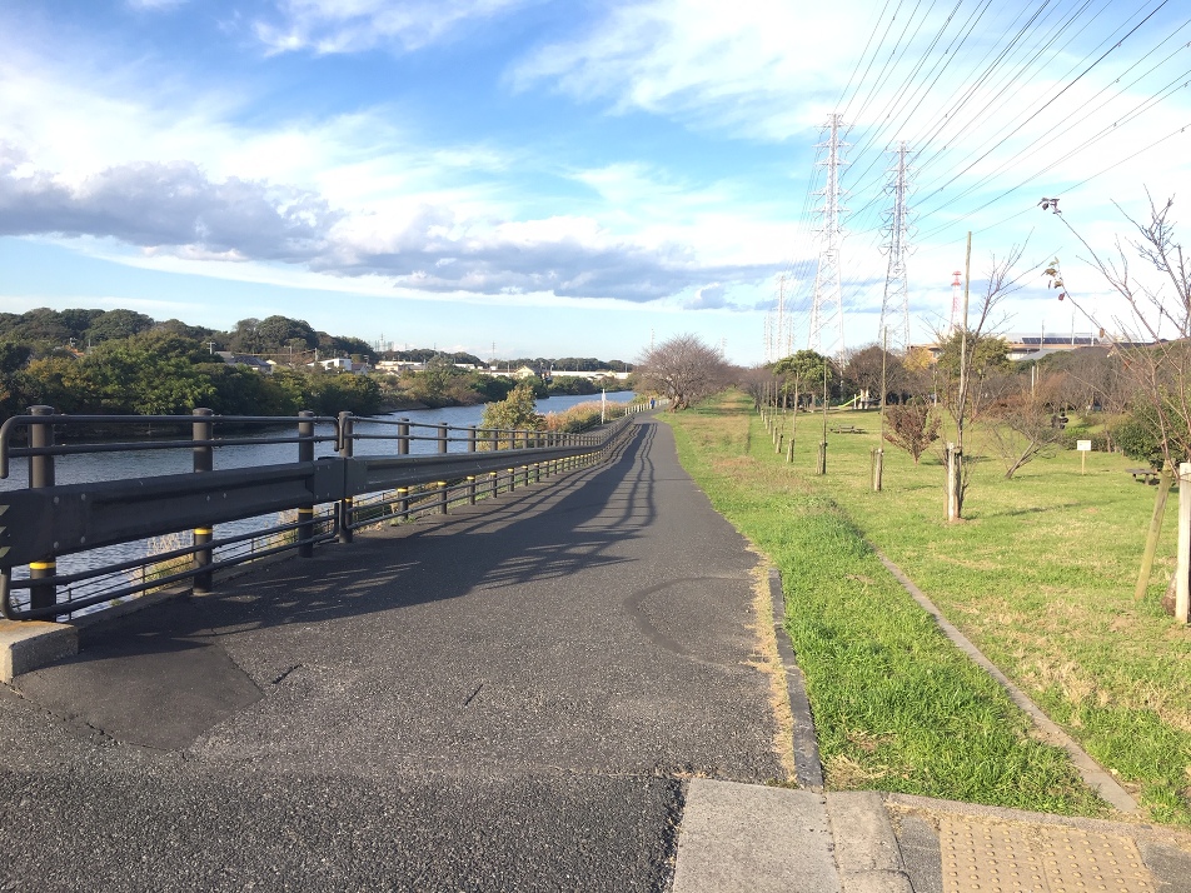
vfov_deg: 48.2
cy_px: 446
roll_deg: -2.1
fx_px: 998
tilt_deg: -3.9
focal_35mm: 29
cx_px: 596
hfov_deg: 61.7
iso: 25
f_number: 2.2
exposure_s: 1/452
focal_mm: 4.15
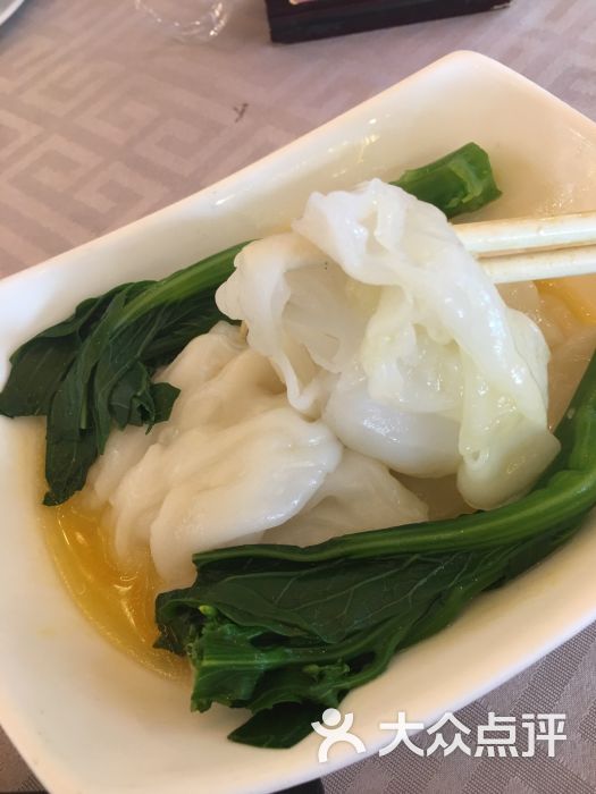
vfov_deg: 61.7
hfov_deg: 48.2
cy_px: 397
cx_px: 298
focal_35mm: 29
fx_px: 666
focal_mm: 4.15
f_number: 2.2
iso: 50
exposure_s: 1/17
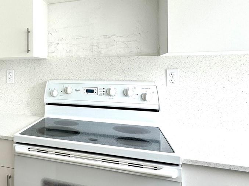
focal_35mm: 33
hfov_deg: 47.9
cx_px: 12
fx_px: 237
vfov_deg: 42.5
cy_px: 68
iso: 40
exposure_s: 1/217
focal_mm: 2.22
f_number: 2.2
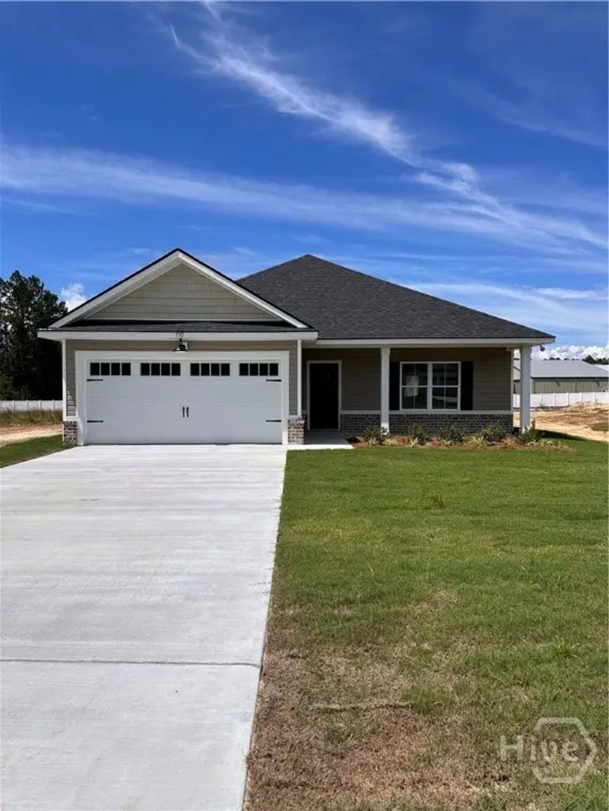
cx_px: 304
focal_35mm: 24
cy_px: 406
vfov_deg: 71.6
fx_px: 563
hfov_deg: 56.8
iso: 80
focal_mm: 6.86
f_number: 1.78
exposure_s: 1/8929
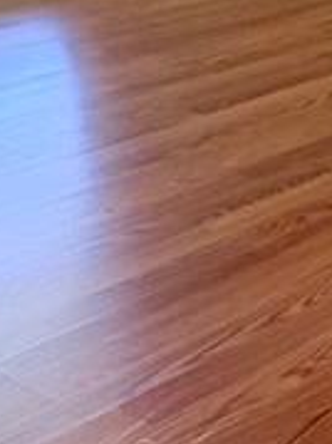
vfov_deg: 19.7
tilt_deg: -8.1
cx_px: 758
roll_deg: +1.0
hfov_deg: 12.7
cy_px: -82
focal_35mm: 94
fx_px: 1204
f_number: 2.2
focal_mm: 2.22
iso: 200
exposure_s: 1/60
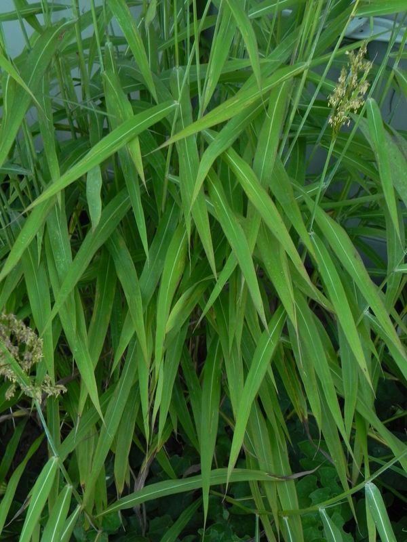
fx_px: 1176
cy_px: 271
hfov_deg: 19.6
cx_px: 204
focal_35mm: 75
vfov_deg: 26.0
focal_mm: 13.4
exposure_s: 1/5
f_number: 4.5
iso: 160
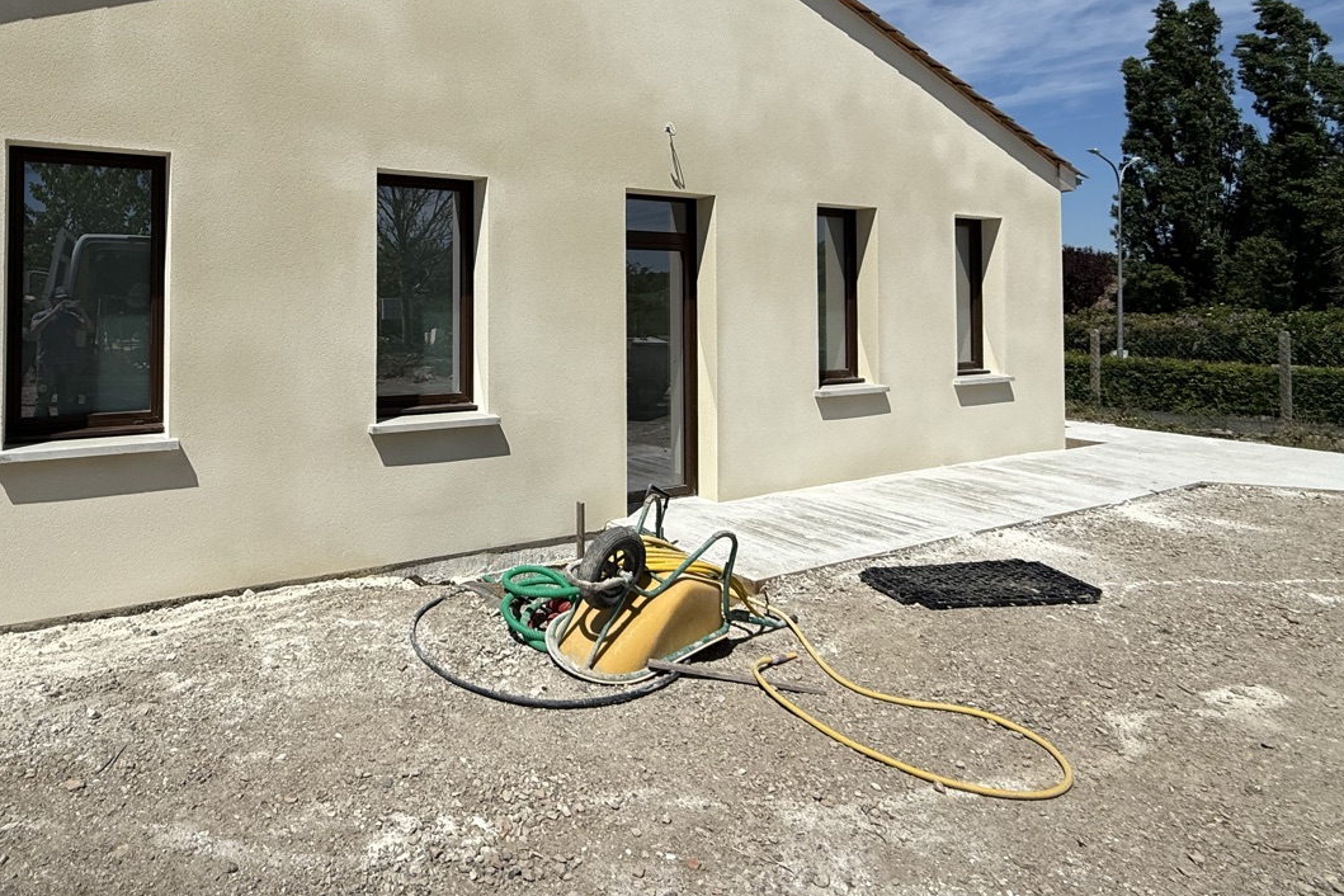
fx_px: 821
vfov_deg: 55.8
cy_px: 283
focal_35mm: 22
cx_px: 495
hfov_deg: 77.0
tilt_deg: +1.3
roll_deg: +0.2
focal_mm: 2.22
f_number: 2.2
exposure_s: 1/5155
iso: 50
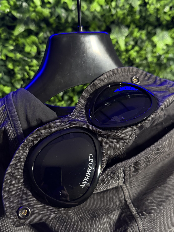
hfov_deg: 42.9
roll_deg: +2.1
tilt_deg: -18.0
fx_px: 221
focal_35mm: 33
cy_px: 118
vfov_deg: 55.4
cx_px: 85
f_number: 1.78
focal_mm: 6.76
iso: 1000
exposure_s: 1/36
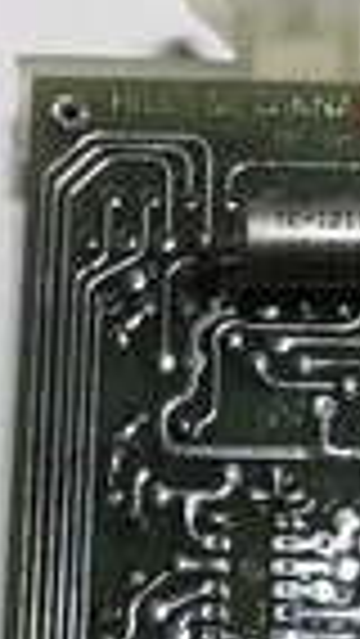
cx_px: 351
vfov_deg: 21.9
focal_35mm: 95
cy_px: 572
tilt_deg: -72.4
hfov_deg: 12.6
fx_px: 1610
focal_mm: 3.3
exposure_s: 1/212
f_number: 2.4
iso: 25
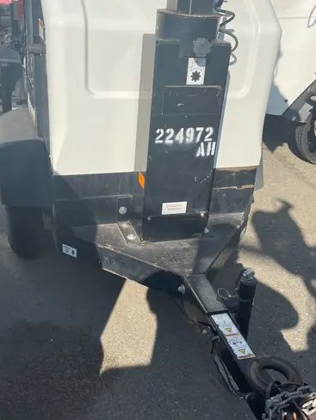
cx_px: 146
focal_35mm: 39
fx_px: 474
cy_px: 240
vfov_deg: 47.7
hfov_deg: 36.8
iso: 50
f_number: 1.6
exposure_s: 1/4651
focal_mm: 4.2
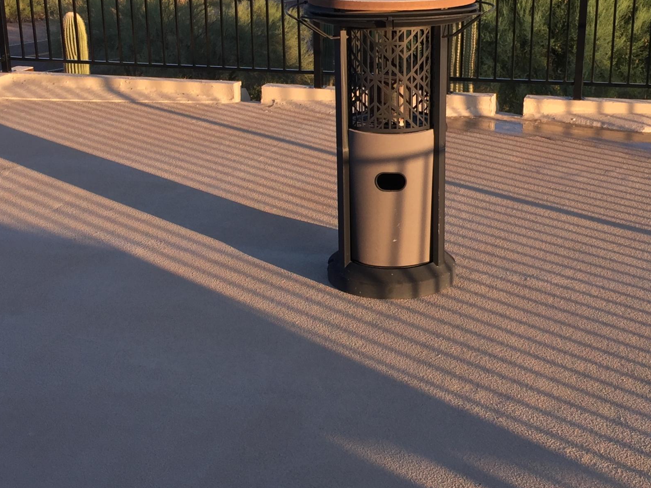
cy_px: 216
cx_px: 356
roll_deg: -0.2
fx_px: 1034
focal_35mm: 55
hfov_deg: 34.9
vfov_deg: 26.5
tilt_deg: -18.7
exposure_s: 1/618
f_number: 2.2
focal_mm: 4.15
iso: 32
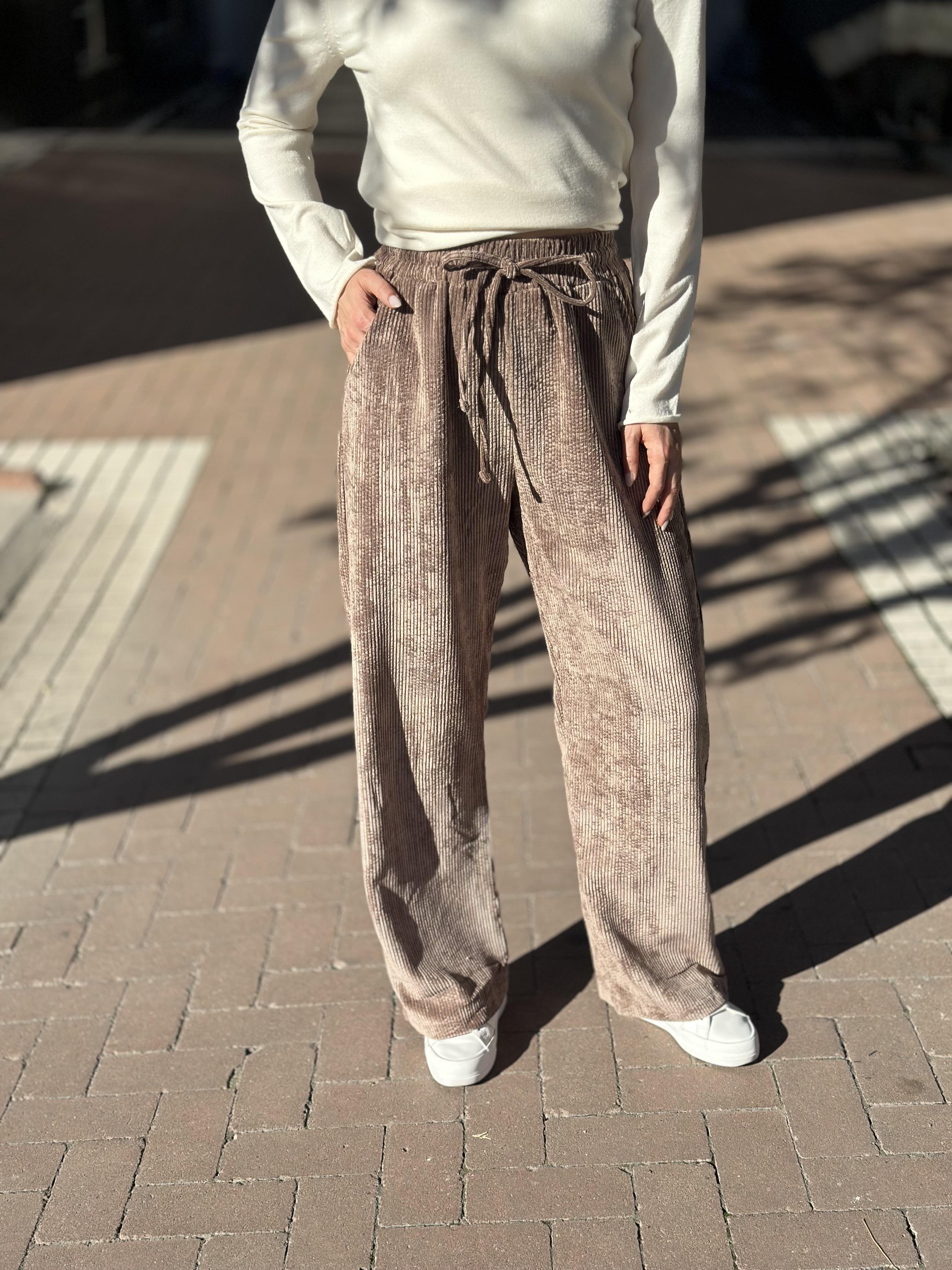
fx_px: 1760
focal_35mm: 48
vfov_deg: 39.7
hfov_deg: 30.3
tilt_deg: -22.1
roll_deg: -1.5
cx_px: 476
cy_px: 635
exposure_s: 1/5882
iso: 100
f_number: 1.78
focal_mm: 6.86
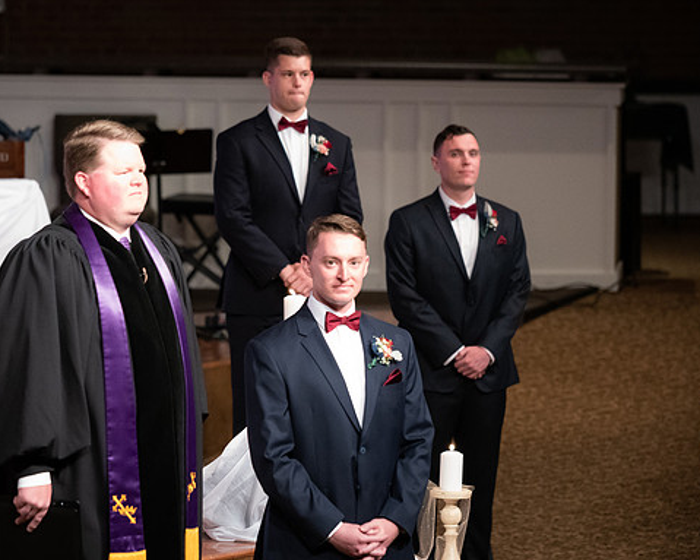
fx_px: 4764
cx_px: 351
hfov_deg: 8.4
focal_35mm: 230
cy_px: 281
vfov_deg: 6.7
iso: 6400
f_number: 2.8
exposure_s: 1/200
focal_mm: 135
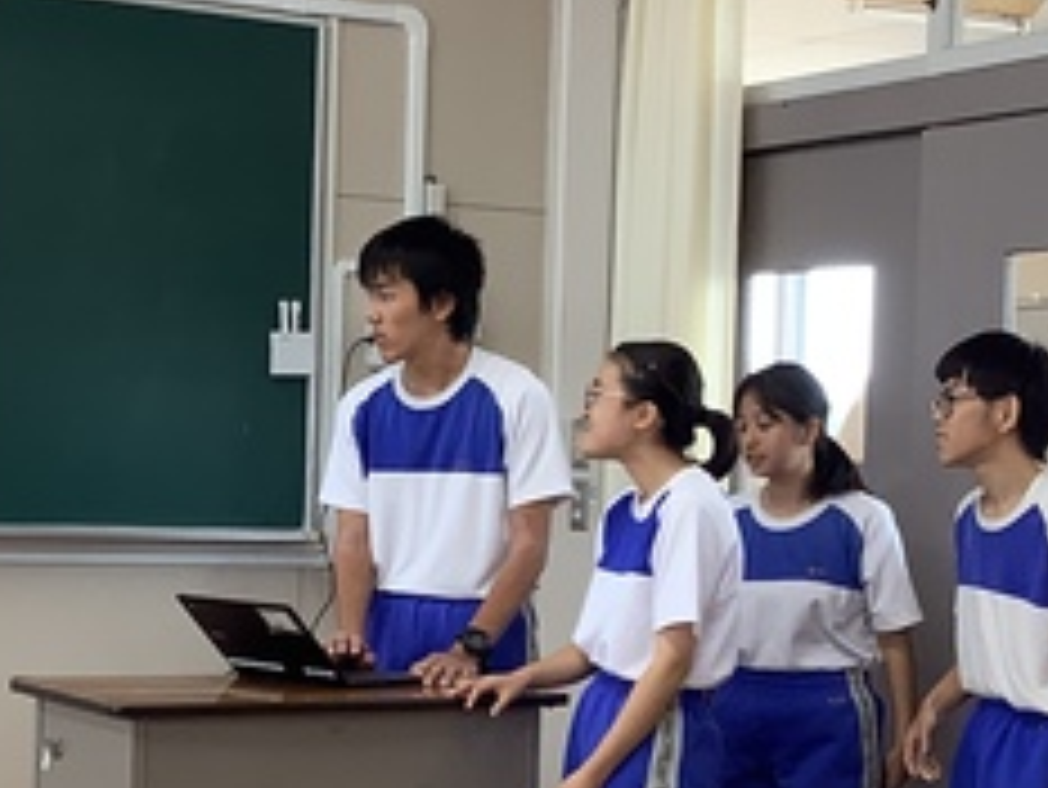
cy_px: 491
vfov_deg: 17.4
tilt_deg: -2.7
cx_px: 229
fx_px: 2575
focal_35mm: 85
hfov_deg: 22.7
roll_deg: -1.2
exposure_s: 1/50
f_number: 2.4
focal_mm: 3.3
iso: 50
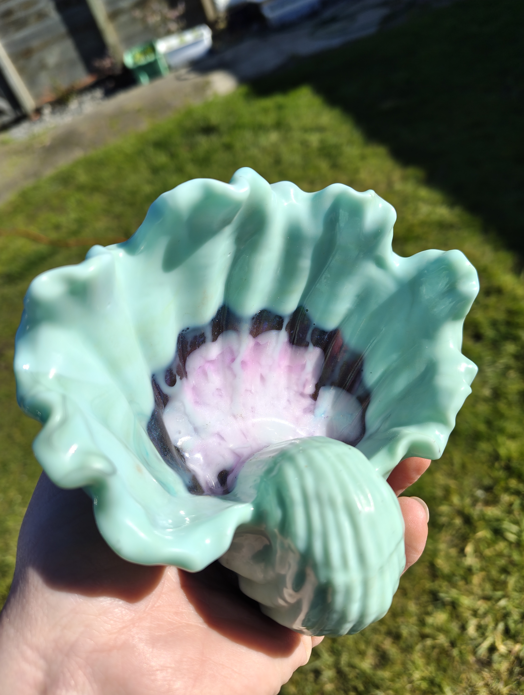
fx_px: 483
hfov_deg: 56.9
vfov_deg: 71.5
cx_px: 262
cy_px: 348
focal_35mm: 24
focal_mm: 5.56
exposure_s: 1/907
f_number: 1.88
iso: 50
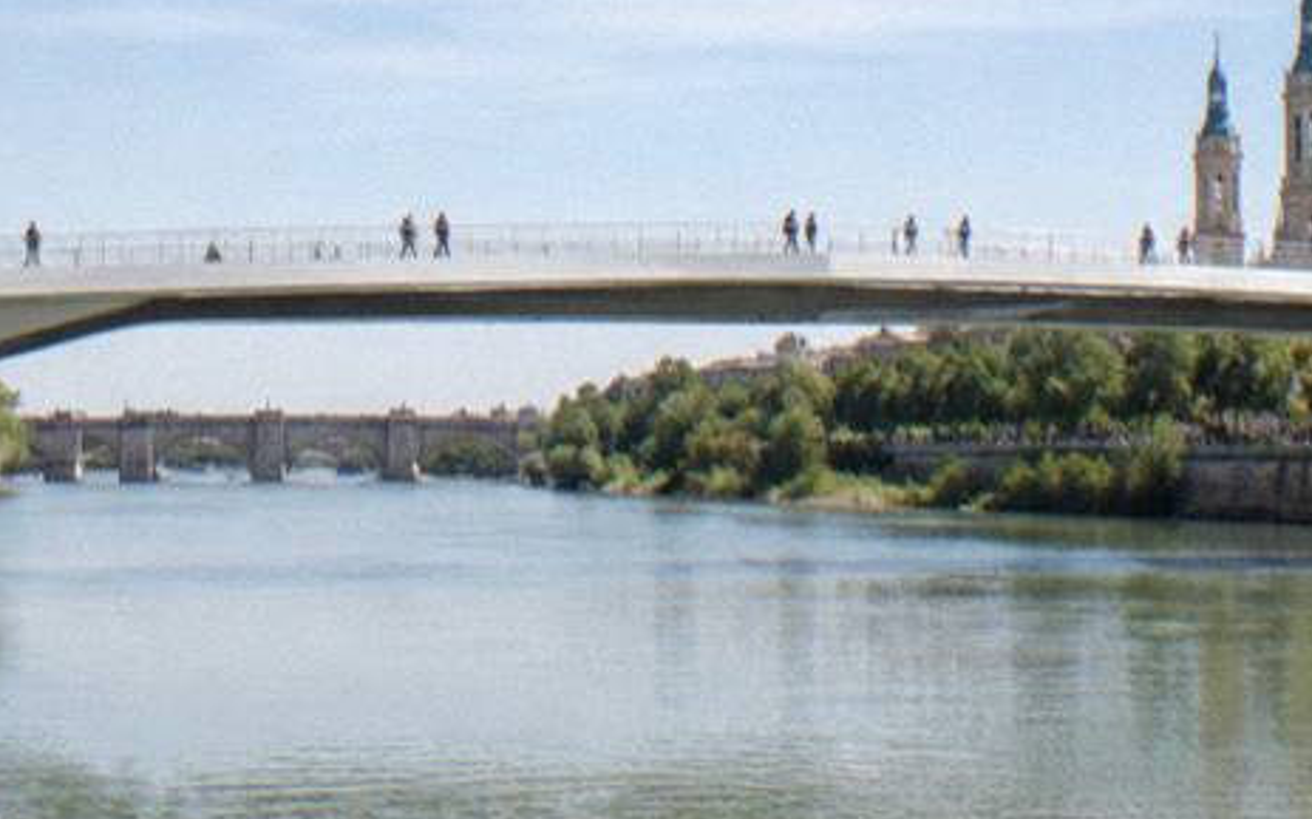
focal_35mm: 88
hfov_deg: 23.5
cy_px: 323
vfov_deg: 14.8
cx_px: 802
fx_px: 3145
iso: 100
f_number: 11
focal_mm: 40
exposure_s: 1/125
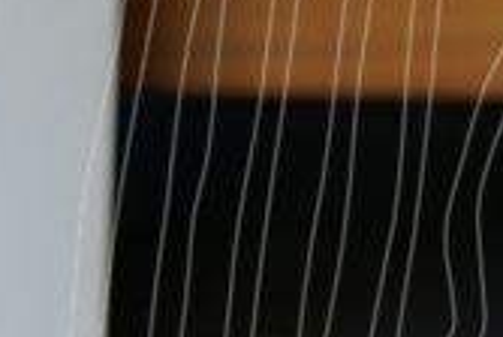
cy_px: -269
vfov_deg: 4.6
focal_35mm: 299
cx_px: -560
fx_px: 4185
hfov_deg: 6.6
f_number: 4
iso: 500
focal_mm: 50
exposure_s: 1/60
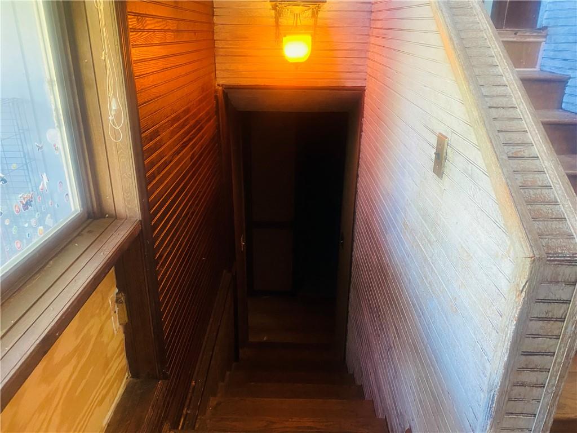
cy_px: 216
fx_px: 433
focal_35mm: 26
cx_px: 288
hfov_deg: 67.3
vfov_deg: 53.1
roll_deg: +0.3
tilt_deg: -25.3
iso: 400
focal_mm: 4.25
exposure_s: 1/60
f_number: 1.8
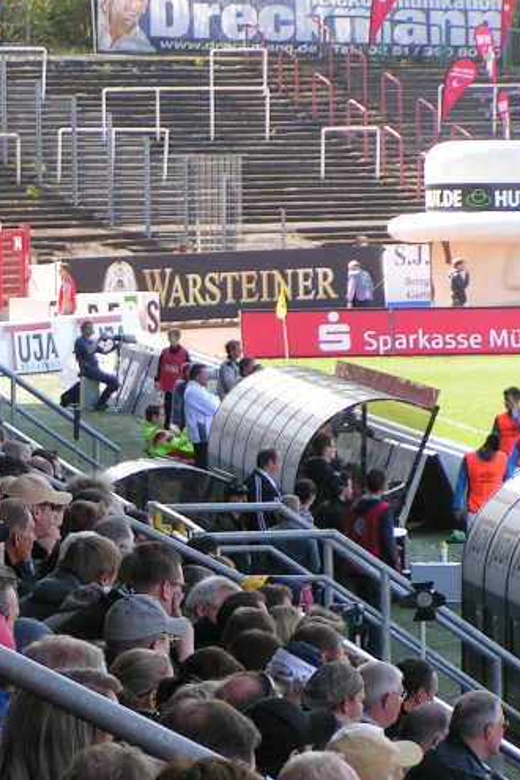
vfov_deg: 8.2
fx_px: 5460
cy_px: 433
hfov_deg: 5.4
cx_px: -91
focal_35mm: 252
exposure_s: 1/160
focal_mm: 22.9
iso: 50
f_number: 4
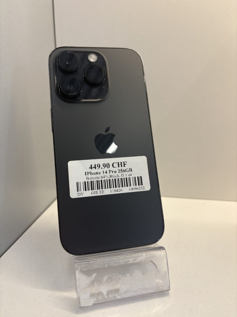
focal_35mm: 26
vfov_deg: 67.3
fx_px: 237
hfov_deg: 53.1
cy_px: 158
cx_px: 118
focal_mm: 5.96
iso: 80
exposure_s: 1/100
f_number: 1.6
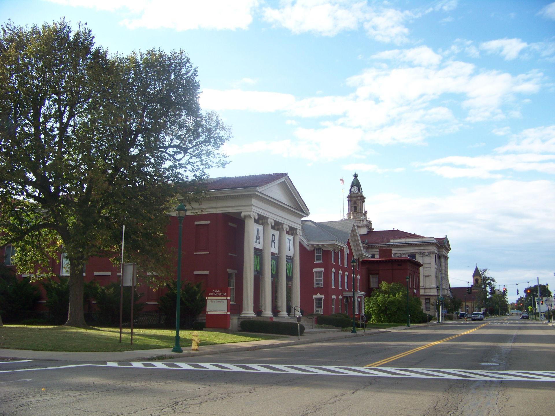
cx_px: 278
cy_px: 208
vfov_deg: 39.7
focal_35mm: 36
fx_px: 577
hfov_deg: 51.4
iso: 69
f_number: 2.8
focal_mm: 5.85
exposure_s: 1/500
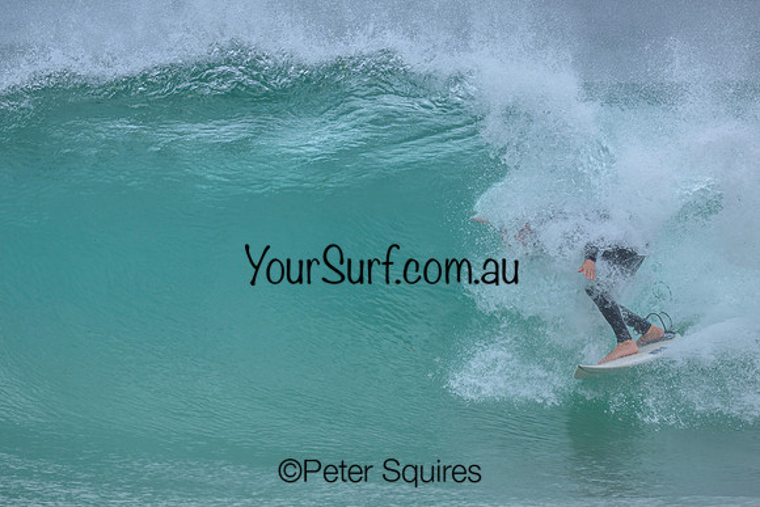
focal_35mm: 908
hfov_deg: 2.3
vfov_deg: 1.5
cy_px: 288
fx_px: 19167
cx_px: 329
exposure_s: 1/2000
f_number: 6.3
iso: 560
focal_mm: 800
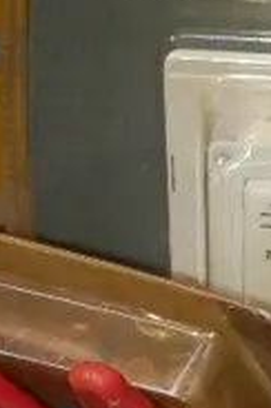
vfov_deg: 7.5
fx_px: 3026
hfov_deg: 5.0
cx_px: 512
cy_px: 727
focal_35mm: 267
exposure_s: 1/160
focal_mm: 23
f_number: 5.6
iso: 3200
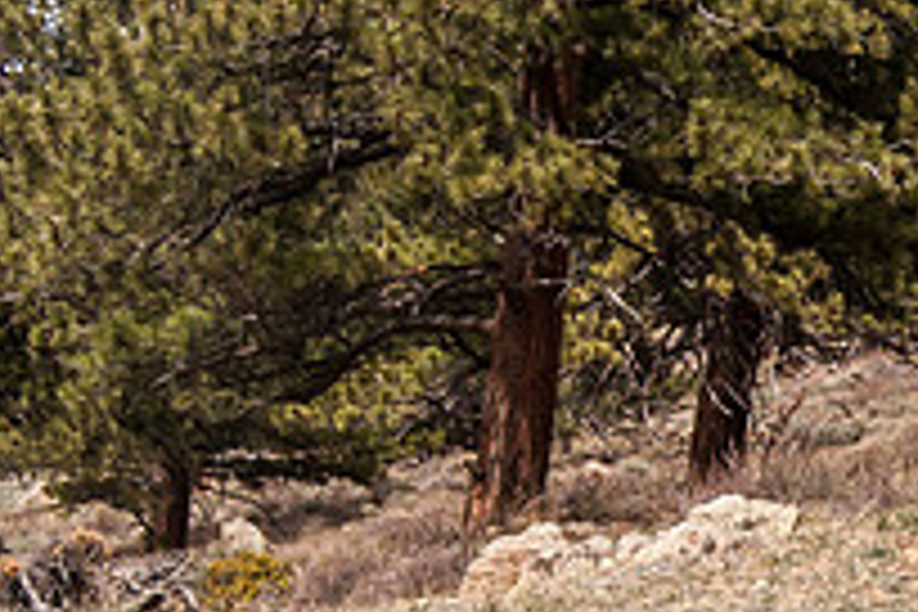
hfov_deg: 7.4
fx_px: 7012
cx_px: 1135
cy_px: 697
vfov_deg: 5.0
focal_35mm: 275
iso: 1250
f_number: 22
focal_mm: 90
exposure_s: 1/160
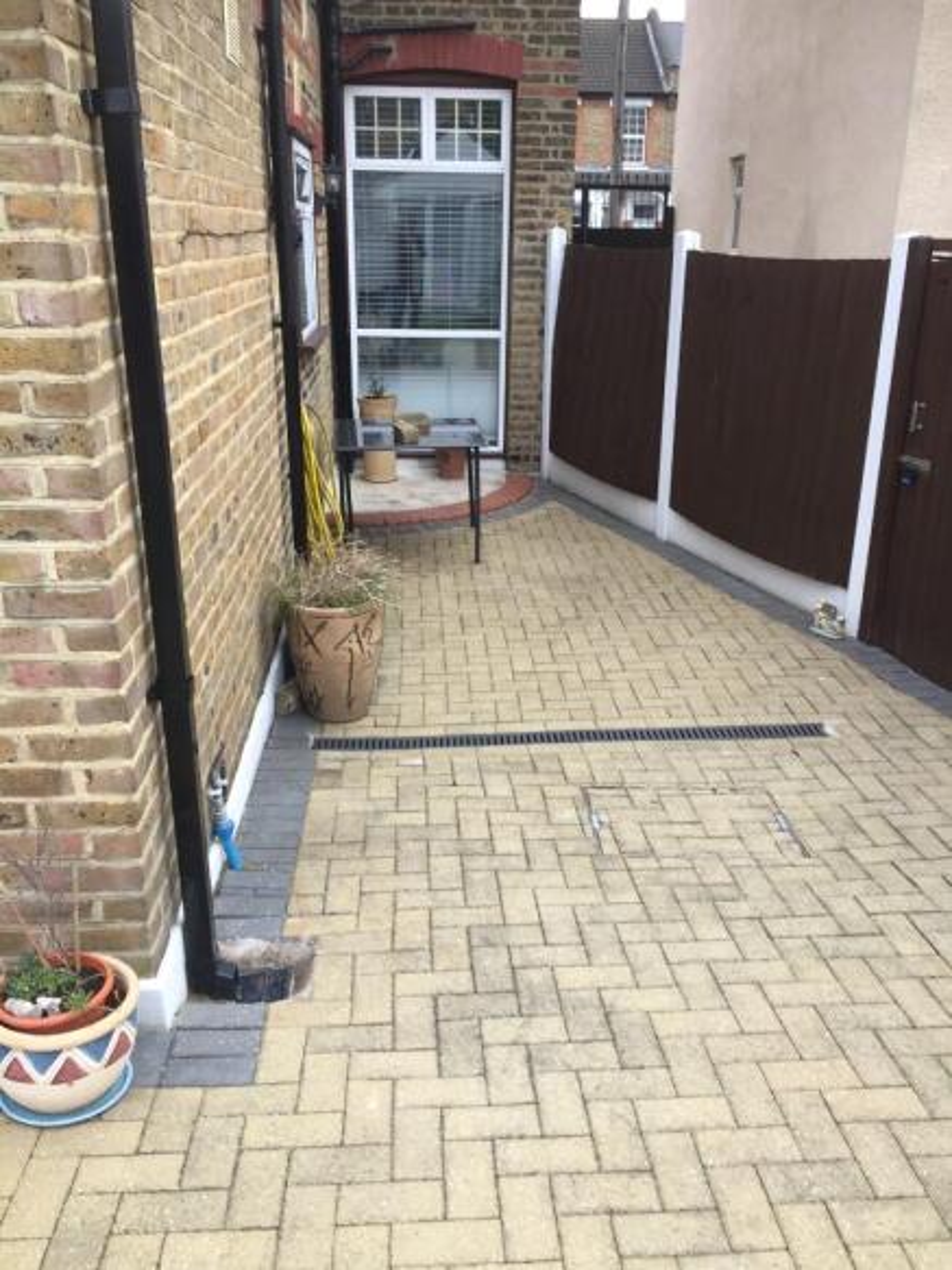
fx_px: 1064
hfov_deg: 48.2
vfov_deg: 61.7
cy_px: 635
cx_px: 476
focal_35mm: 29
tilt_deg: -20.3
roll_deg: -1.3
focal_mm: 4.15
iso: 32
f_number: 2.2
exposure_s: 1/116
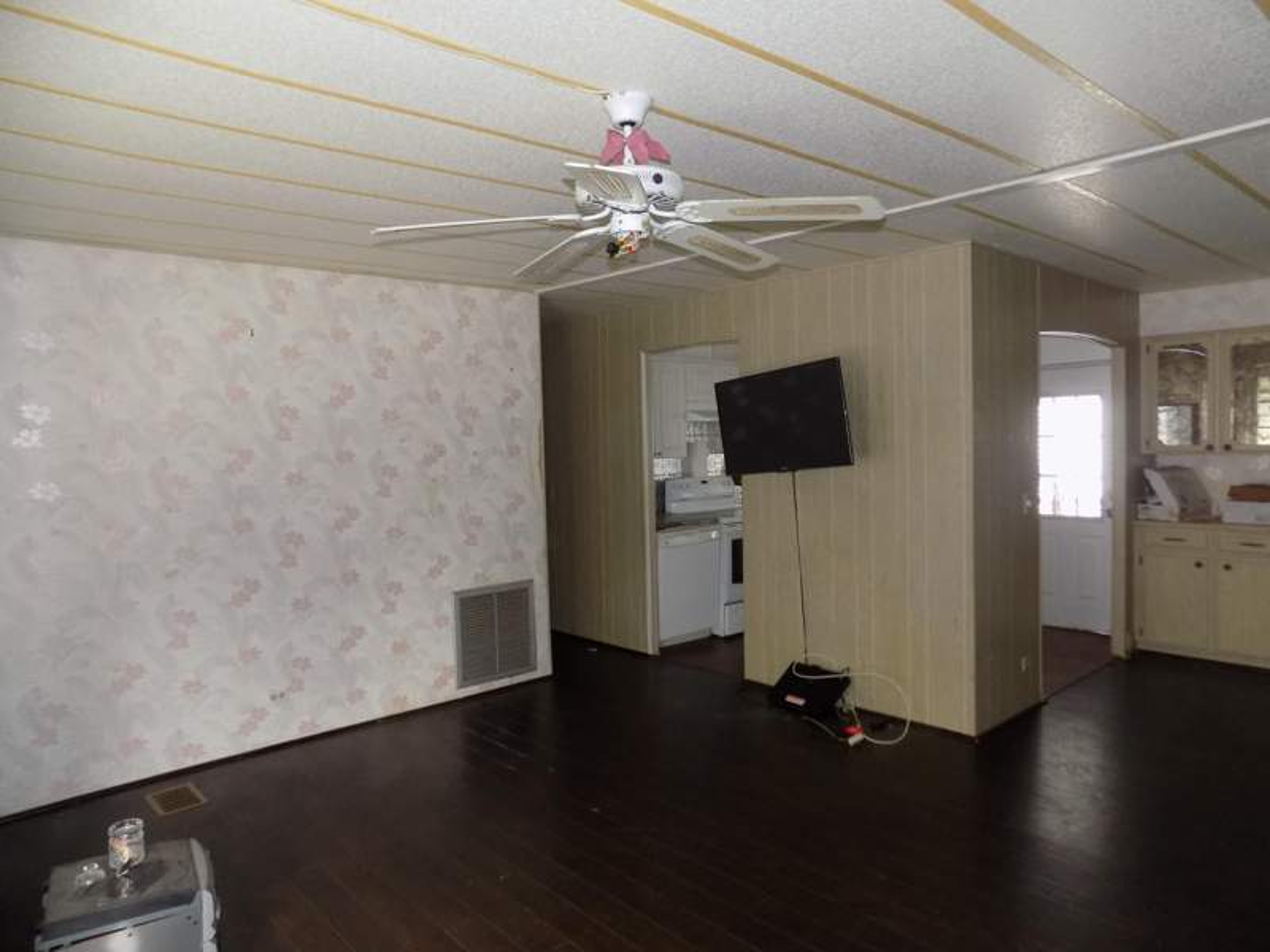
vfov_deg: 58.9
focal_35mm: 23
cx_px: 635
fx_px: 844
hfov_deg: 73.9
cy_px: 476
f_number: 3.1
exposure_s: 1/30
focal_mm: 4
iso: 200
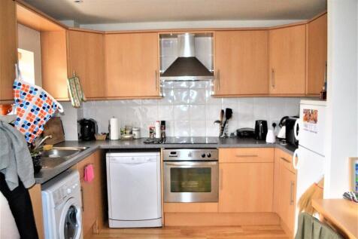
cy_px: 120
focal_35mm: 30
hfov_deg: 61.9
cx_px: 179
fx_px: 298
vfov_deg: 43.6
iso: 1600
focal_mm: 20
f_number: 3.8
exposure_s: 1/60
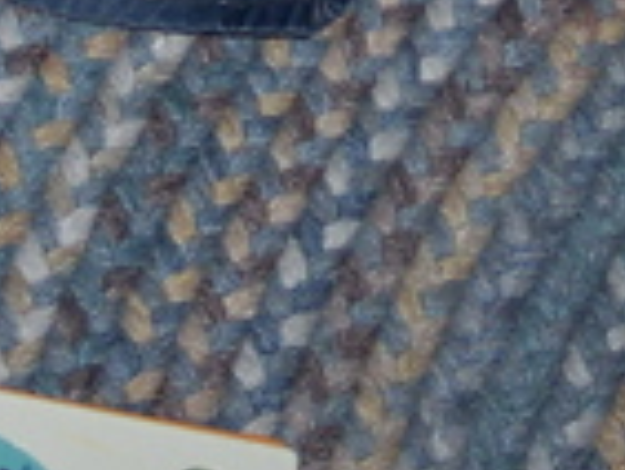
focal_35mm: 215
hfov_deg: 9.2
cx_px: 496
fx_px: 3885
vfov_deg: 6.7
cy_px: -450
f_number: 2.8
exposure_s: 1/30
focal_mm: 8
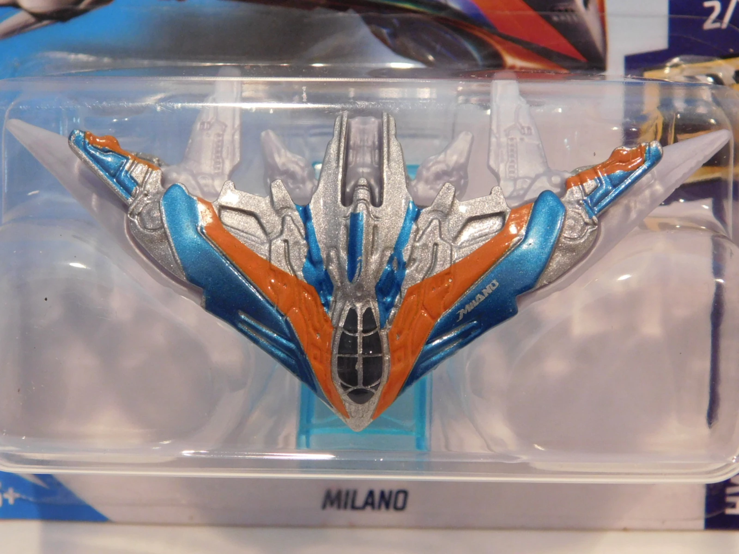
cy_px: 277
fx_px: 1409
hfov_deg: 29.4
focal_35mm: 66
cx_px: 370
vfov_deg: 22.3
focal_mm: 11.7
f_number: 4.2
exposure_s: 1/15
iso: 400
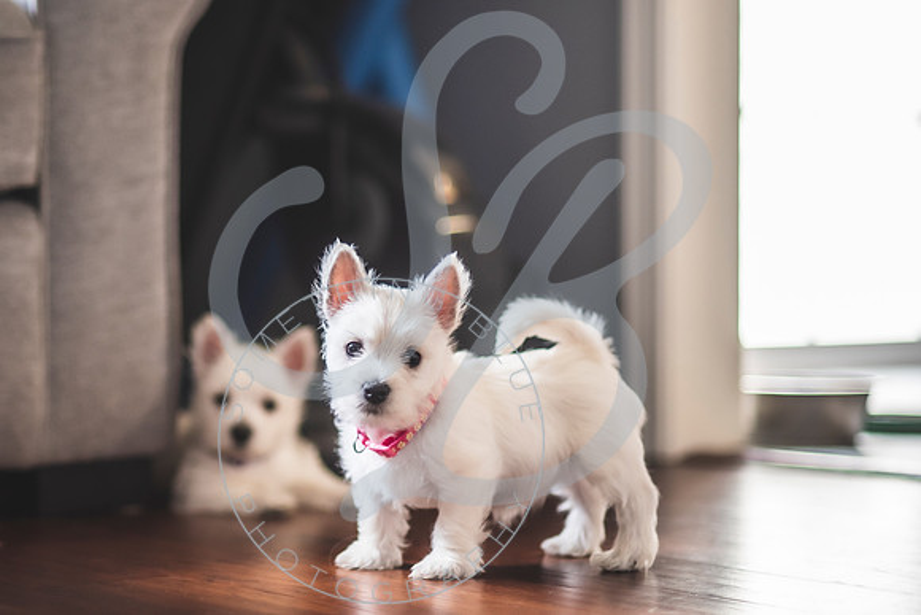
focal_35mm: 116
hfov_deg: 17.6
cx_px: 293
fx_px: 2964
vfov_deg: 11.8
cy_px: 356
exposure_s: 1/125
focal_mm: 85
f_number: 1.8
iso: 500
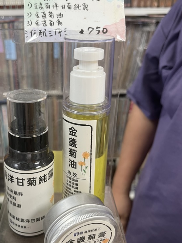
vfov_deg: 51.3
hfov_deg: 39.2
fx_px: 252
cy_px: 110
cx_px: 59
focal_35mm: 36
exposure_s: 1/50
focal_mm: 5.1
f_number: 1.6
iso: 80
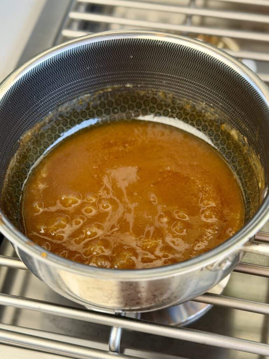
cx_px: 134
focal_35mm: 48
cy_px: 180
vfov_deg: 39.7
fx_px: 497
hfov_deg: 30.3
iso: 50
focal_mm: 6.76
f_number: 1.78
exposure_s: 1/190
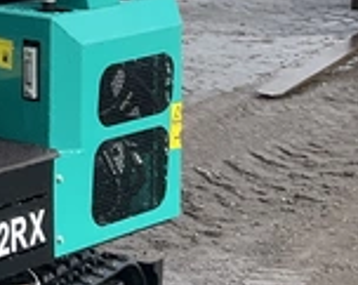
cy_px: -18
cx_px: -257
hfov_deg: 12.7
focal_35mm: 140
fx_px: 1481
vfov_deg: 10.9
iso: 25
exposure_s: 1/1377
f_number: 1.8
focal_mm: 3
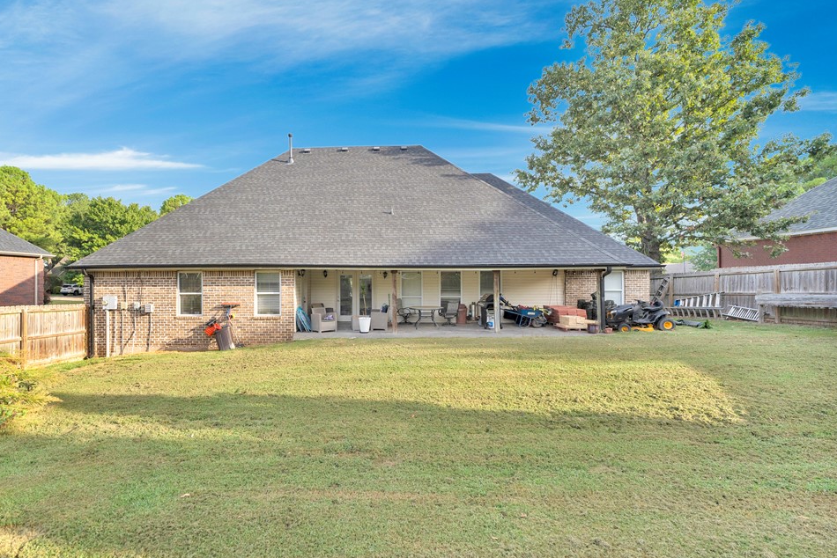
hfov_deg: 96.2
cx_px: 366
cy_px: 275
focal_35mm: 16
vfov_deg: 73.8
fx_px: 372
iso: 250
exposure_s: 1/320
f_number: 2.8
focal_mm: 14
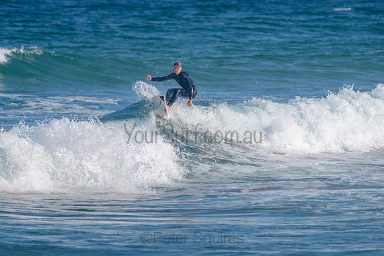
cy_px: 124
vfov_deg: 2.2
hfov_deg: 3.4
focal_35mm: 613
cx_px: 149
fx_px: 6542
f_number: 5.6
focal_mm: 500
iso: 140
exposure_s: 1/2000
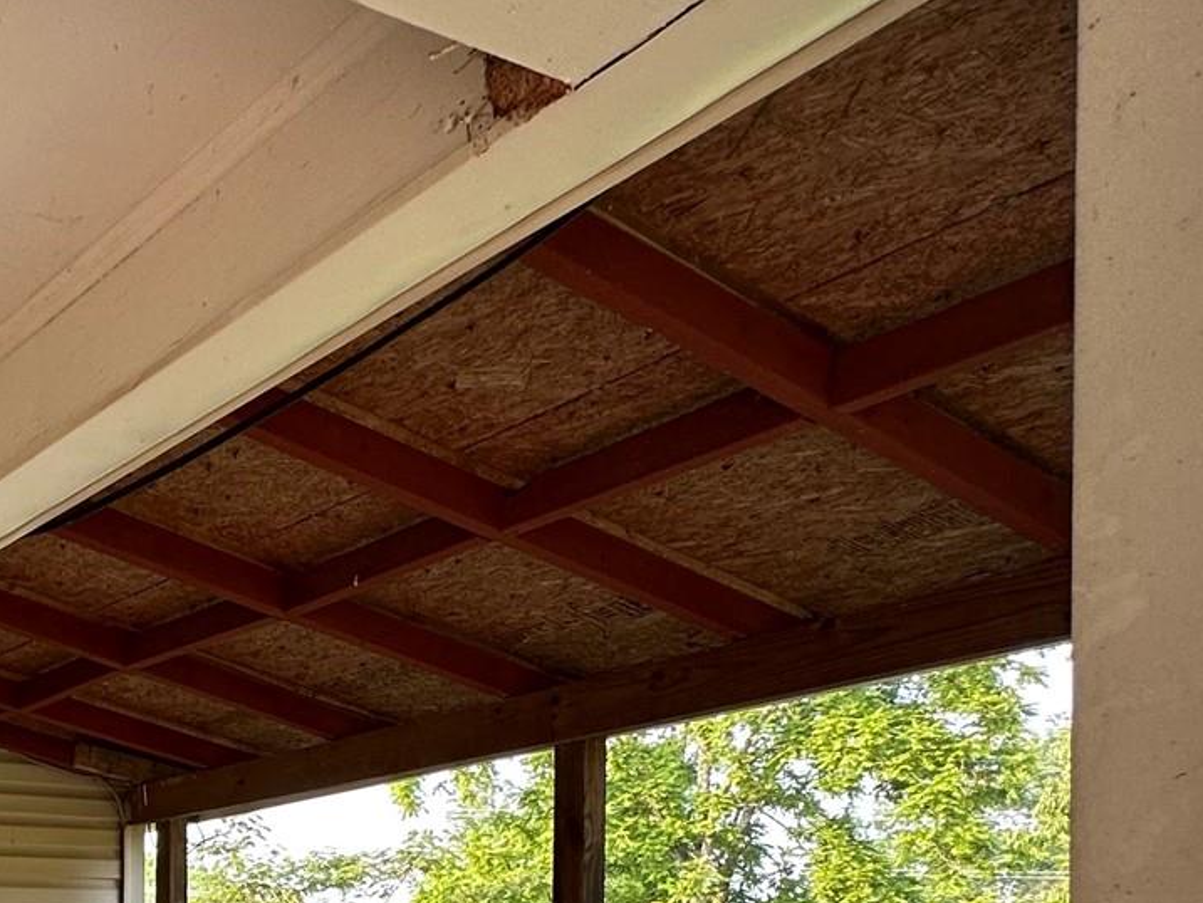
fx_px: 1390
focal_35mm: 40
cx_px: -166
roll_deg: -0.1
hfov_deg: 37.7
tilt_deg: -1.6
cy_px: 1034
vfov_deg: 31.2
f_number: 2.2
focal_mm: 2.22
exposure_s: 1/99
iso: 64
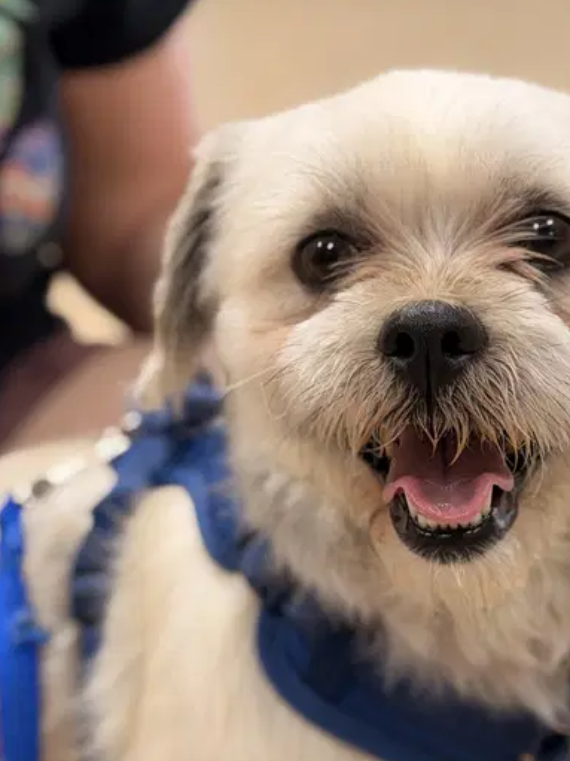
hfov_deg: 15.7
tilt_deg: -27.4
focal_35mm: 94
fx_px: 2065
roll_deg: +1.3
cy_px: 533
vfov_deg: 20.8
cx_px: 360
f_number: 1.78
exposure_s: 1/60
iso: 100
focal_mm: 6.76
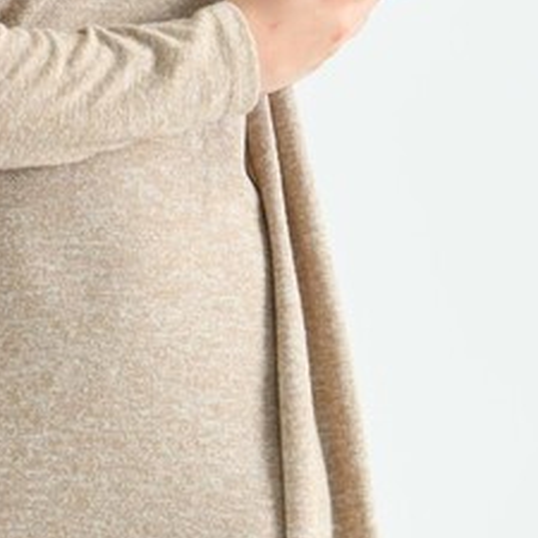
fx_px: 8212
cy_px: -77
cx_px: 33
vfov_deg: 3.7
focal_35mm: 467
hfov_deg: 3.7
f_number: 5.6
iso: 100
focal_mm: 165
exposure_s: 1/125
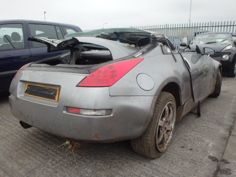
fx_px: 191
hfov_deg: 63.4
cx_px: 118
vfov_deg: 49.7
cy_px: 88
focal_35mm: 28
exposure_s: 1/100
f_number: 3.9
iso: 125
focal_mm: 5
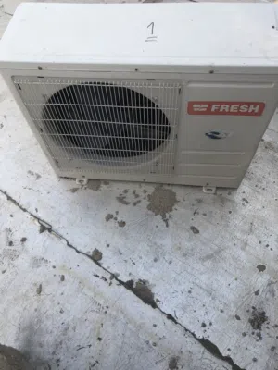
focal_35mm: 28
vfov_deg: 63.4
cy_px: 185
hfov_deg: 49.7
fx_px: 300
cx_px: 139
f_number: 1.8
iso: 20
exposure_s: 1/190
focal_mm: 4
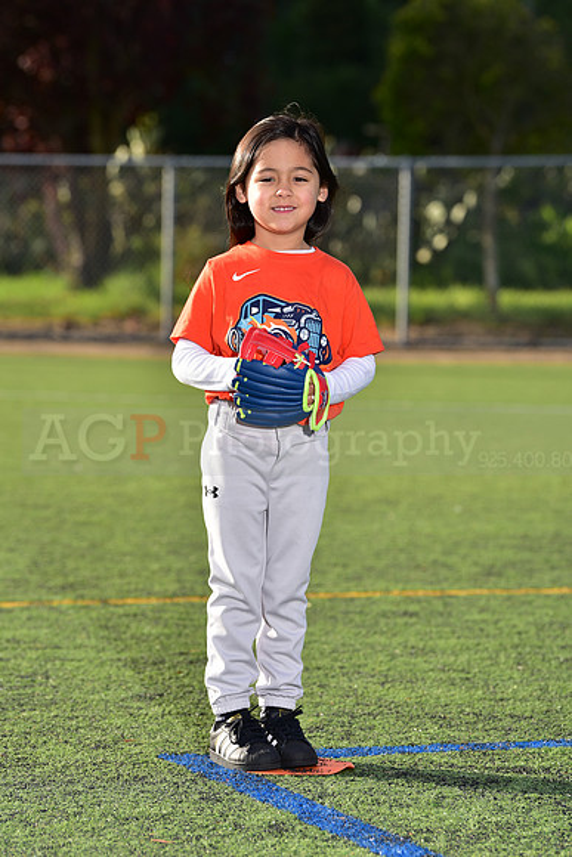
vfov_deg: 15.2
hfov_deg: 10.2
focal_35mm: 135
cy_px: 428
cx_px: 286
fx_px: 3215
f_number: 5
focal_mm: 135
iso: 64
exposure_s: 1/250
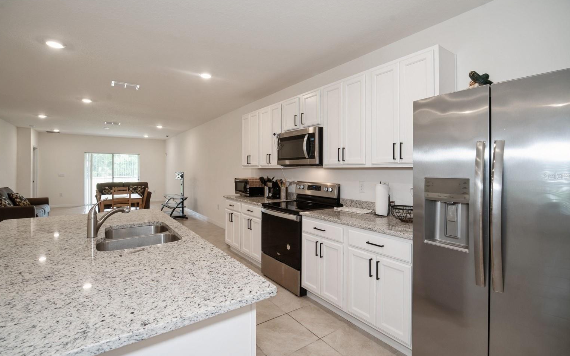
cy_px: 176
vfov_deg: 71.3
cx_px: 281
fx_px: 249
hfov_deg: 97.8
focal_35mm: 16
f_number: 8
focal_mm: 15
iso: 200
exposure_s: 1/6
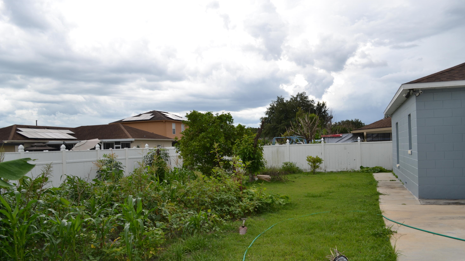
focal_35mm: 29
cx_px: 230
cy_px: 147
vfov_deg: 40.1
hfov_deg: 66.1
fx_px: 358
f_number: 6.3
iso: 100
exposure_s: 1/200
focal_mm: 18
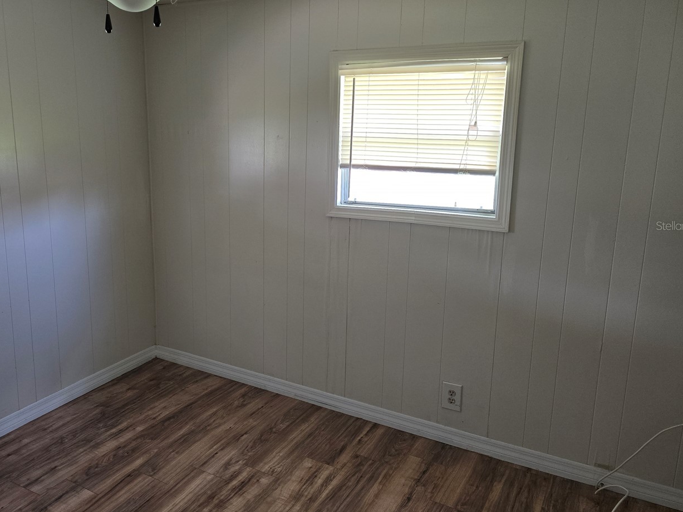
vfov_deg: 46.7
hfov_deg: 59.3
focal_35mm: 30
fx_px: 592
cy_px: 225
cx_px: 263
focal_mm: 6.3
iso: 200
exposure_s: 1/120
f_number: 1.7
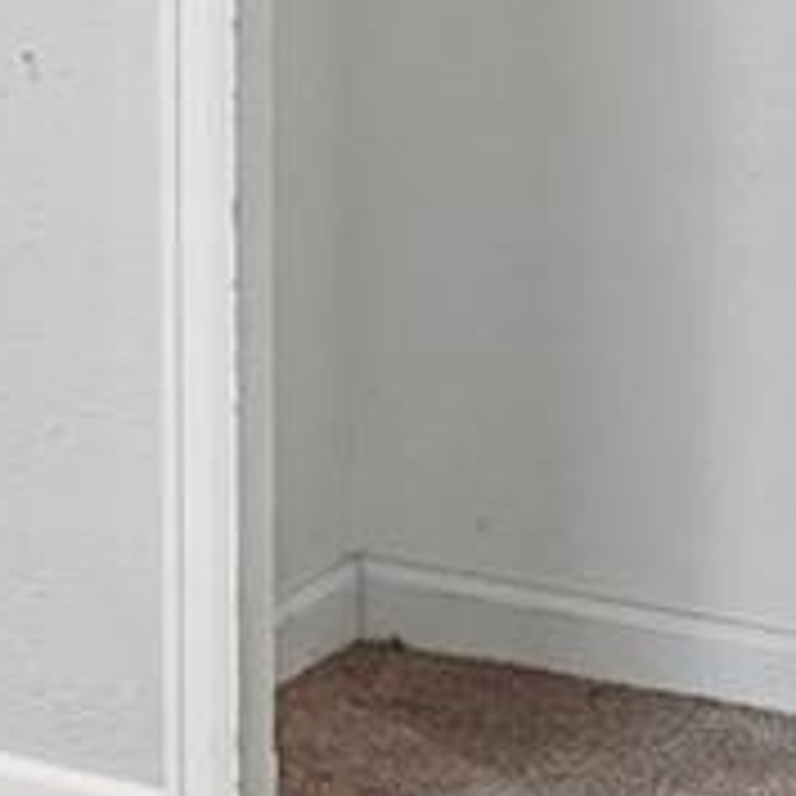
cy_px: -346
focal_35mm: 127
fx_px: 3300
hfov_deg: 11.8
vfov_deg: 13.1
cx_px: -962
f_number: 8
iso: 500
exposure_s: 1/8
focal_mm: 11
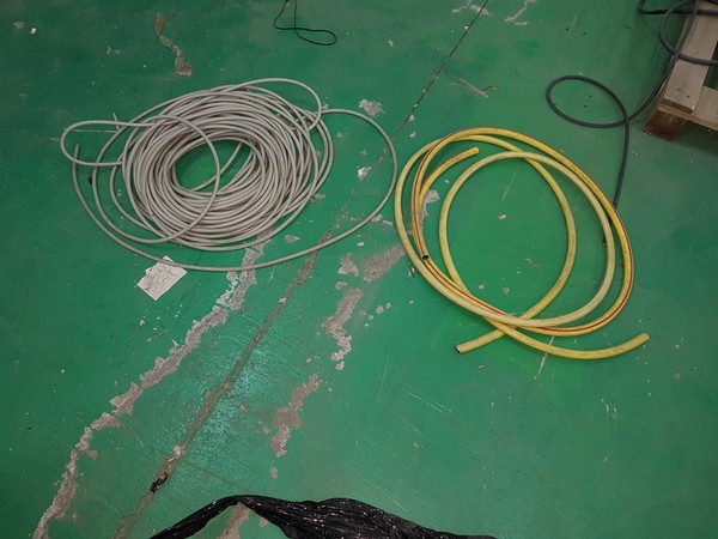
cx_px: 359
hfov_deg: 67.3
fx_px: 539
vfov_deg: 53.1
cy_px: 270
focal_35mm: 26
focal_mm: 4.2
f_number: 1.7
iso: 100
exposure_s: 1/25
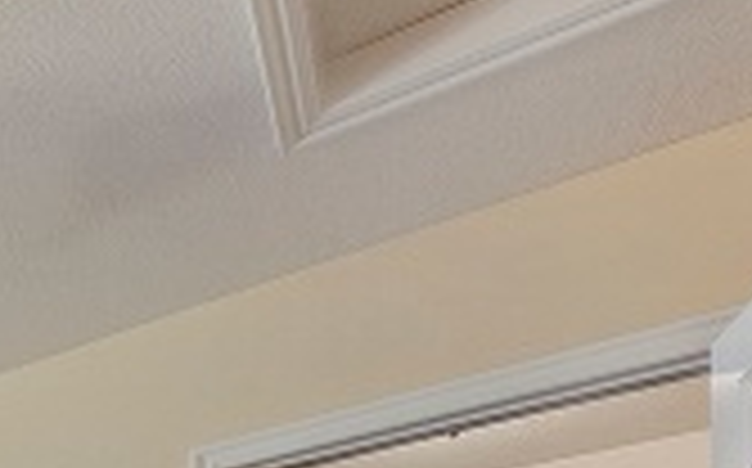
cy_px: 902
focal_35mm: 47
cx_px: -446
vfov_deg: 18.9
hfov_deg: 26.4
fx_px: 962
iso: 100
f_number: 8
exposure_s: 1/1.25
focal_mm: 12
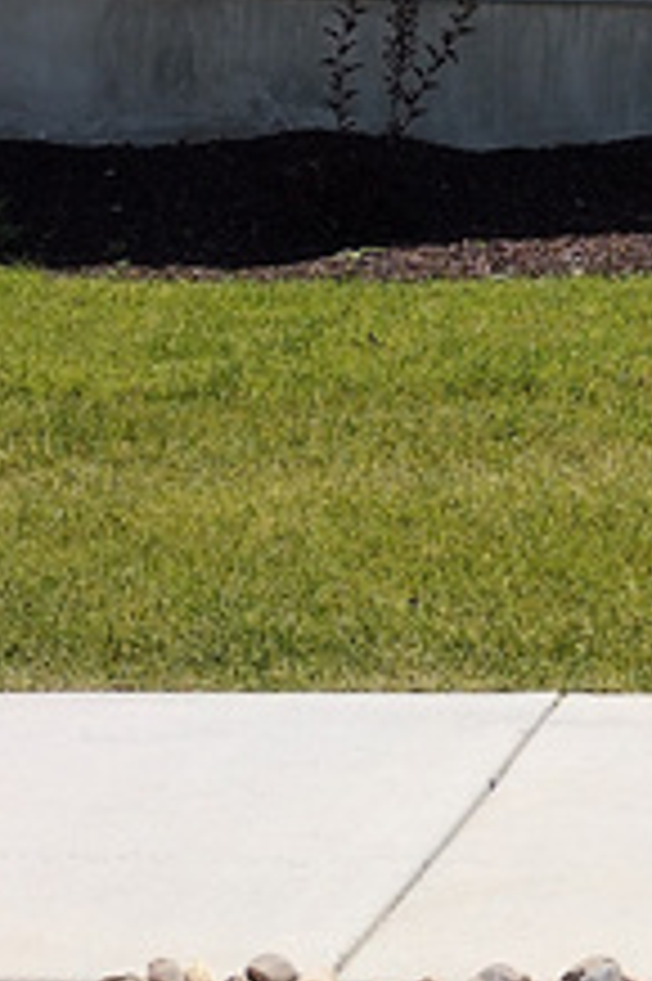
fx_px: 3591
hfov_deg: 9.9
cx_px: 1147
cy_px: -184
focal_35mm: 132
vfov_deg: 15.0
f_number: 1.7
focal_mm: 4.71
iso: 100
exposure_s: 1/3300
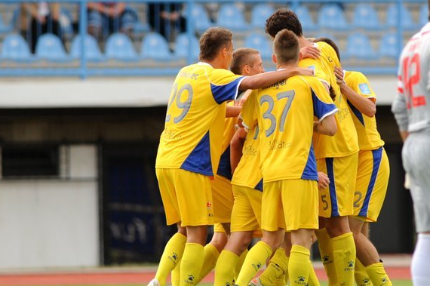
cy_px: 162
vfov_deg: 3.3
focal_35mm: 421
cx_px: 297
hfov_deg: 4.9
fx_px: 5024
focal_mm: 300
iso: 400
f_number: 3.5
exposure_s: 1/800
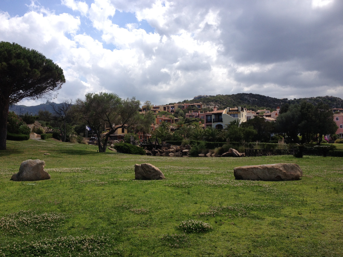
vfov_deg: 40.7
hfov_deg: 52.6
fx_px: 347
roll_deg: +0.6
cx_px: 172
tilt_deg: +0.8
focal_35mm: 35
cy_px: 128
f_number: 2.4
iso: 50
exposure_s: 1/1842
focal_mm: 4.28
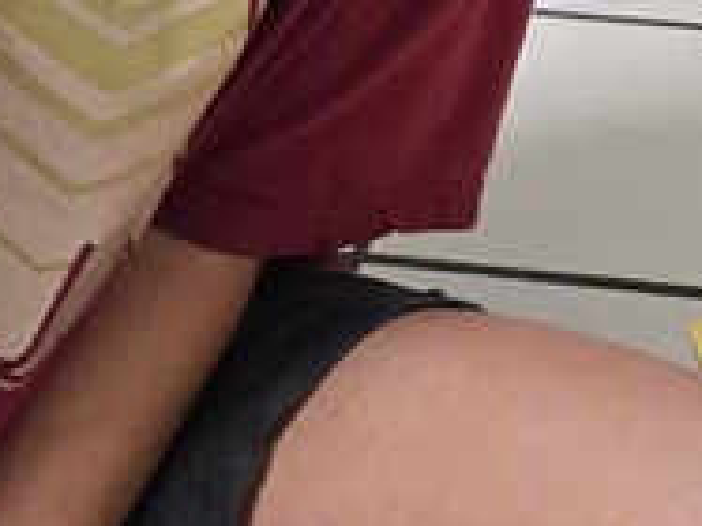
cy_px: -90
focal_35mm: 126
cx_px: 908
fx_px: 2554
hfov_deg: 15.0
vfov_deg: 11.5
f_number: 1.7
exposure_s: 1/120
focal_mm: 6.3
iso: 500
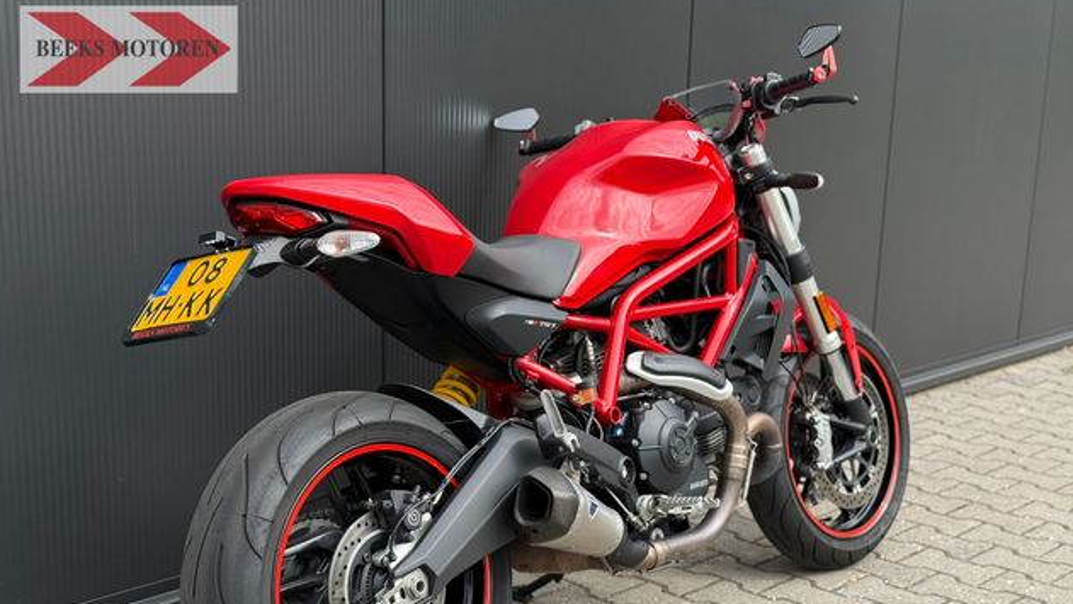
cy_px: 388
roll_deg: -1.6
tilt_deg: -13.2
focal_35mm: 53
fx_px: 1508
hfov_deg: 39.2
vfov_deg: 22.6
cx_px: 534
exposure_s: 1/1715
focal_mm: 6.76
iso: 100
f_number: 1.78
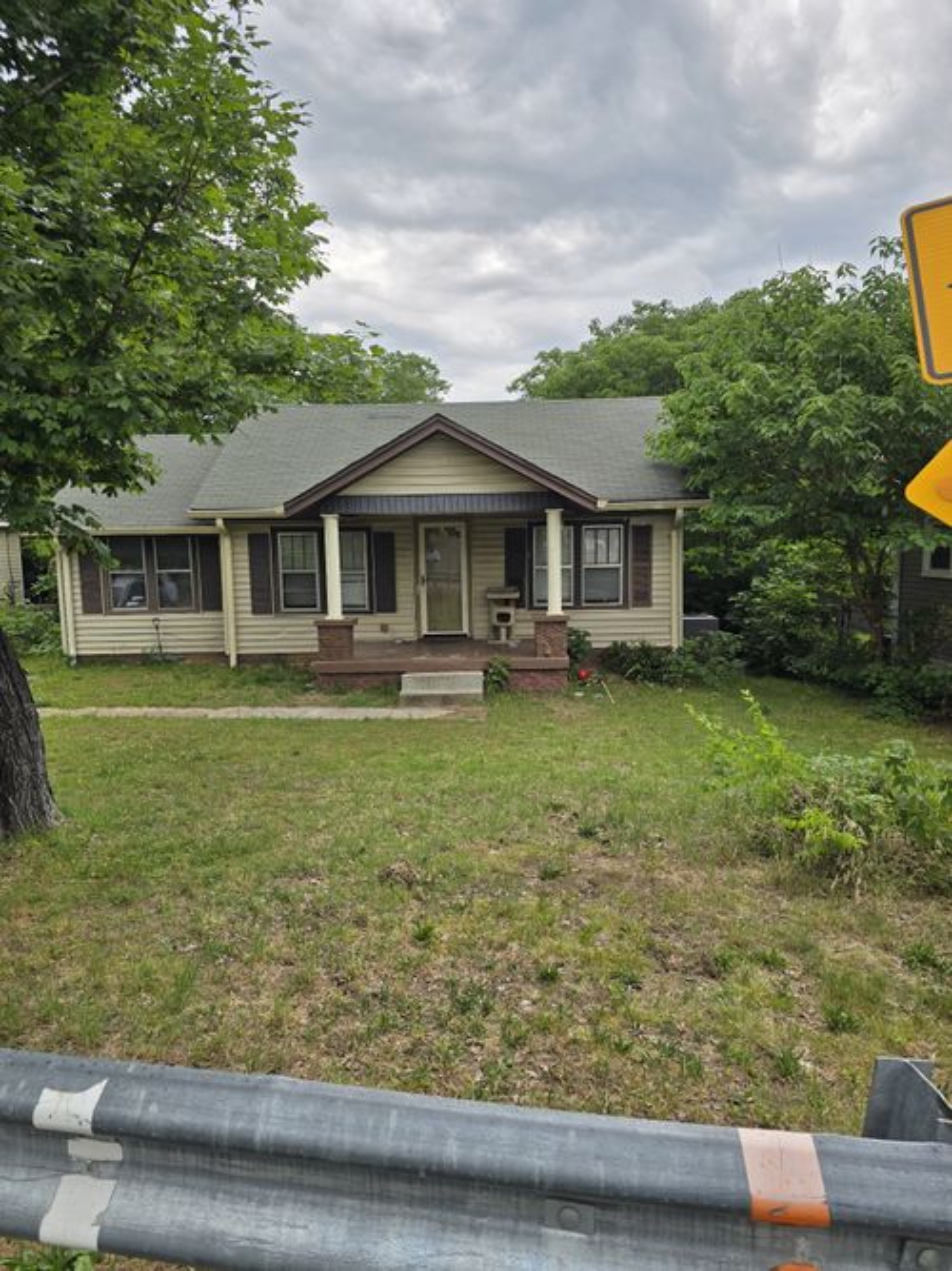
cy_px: 636
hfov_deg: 58.9
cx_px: 476
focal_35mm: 23
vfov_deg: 73.9
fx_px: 844
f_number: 1.7
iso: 12
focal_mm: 6.3
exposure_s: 1/668
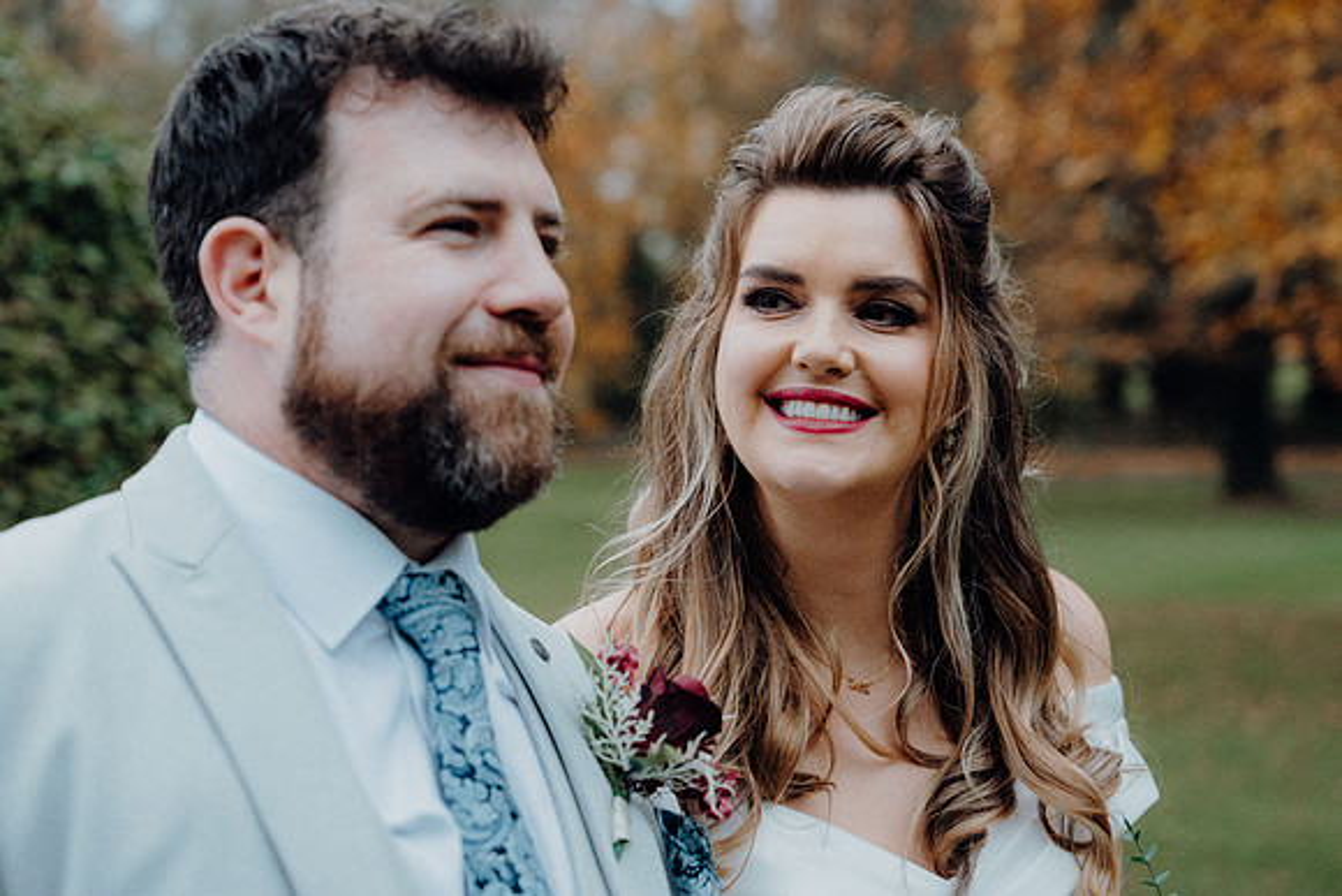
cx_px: 671
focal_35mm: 70
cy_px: 448
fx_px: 2610
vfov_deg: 19.5
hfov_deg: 28.8
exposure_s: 1/200
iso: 5000
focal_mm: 70
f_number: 3.5
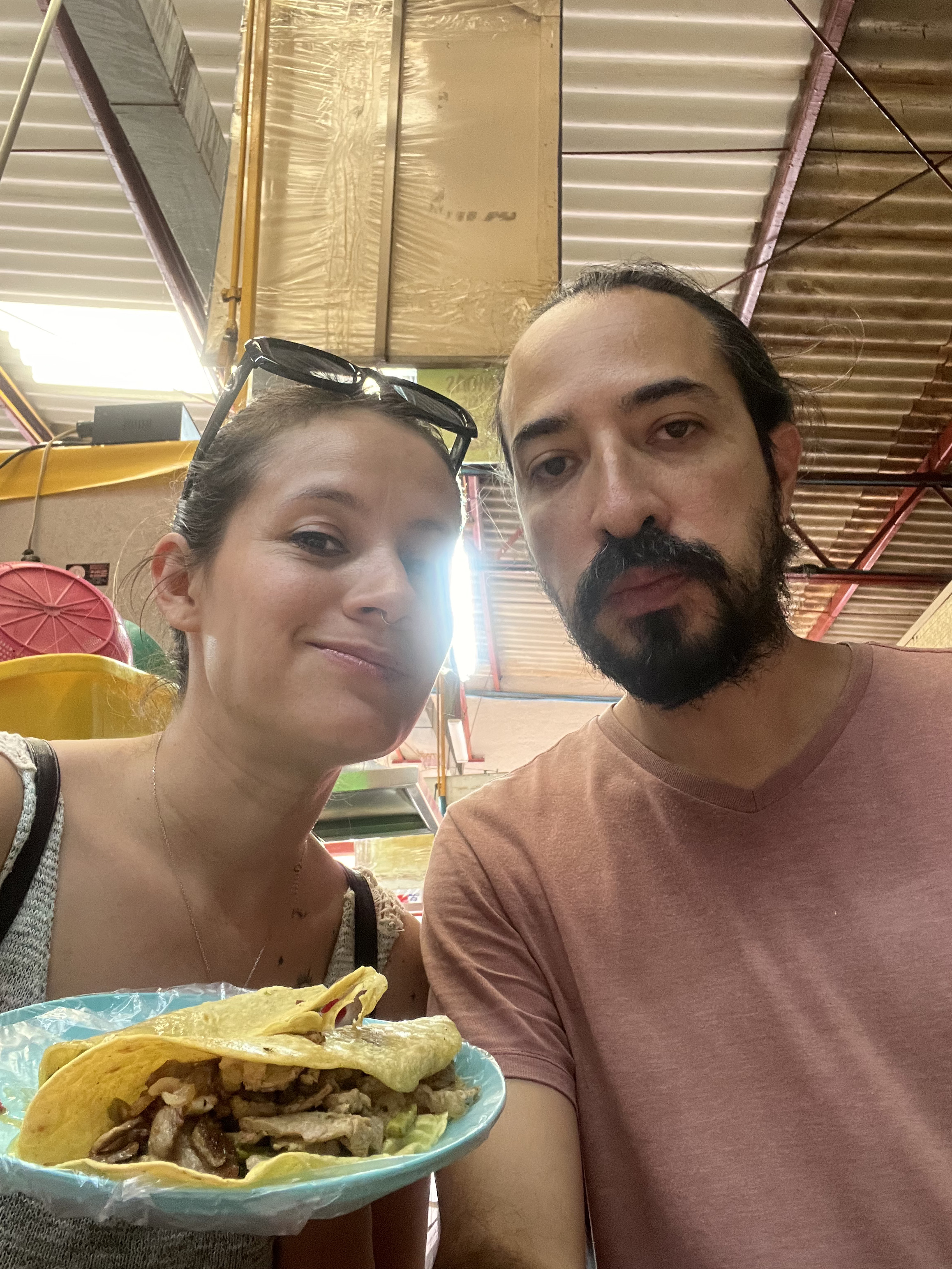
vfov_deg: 60.0
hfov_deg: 46.8
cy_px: 634
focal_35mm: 30
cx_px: 476
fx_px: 1100
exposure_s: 1/30
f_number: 2.2
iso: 400
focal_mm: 2.71
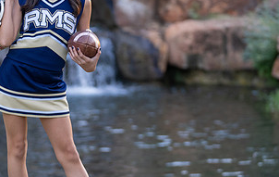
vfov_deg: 6.3
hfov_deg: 10.0
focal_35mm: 209
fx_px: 1595
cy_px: 84
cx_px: 52
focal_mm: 107
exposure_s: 1/320
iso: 640
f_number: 2.8
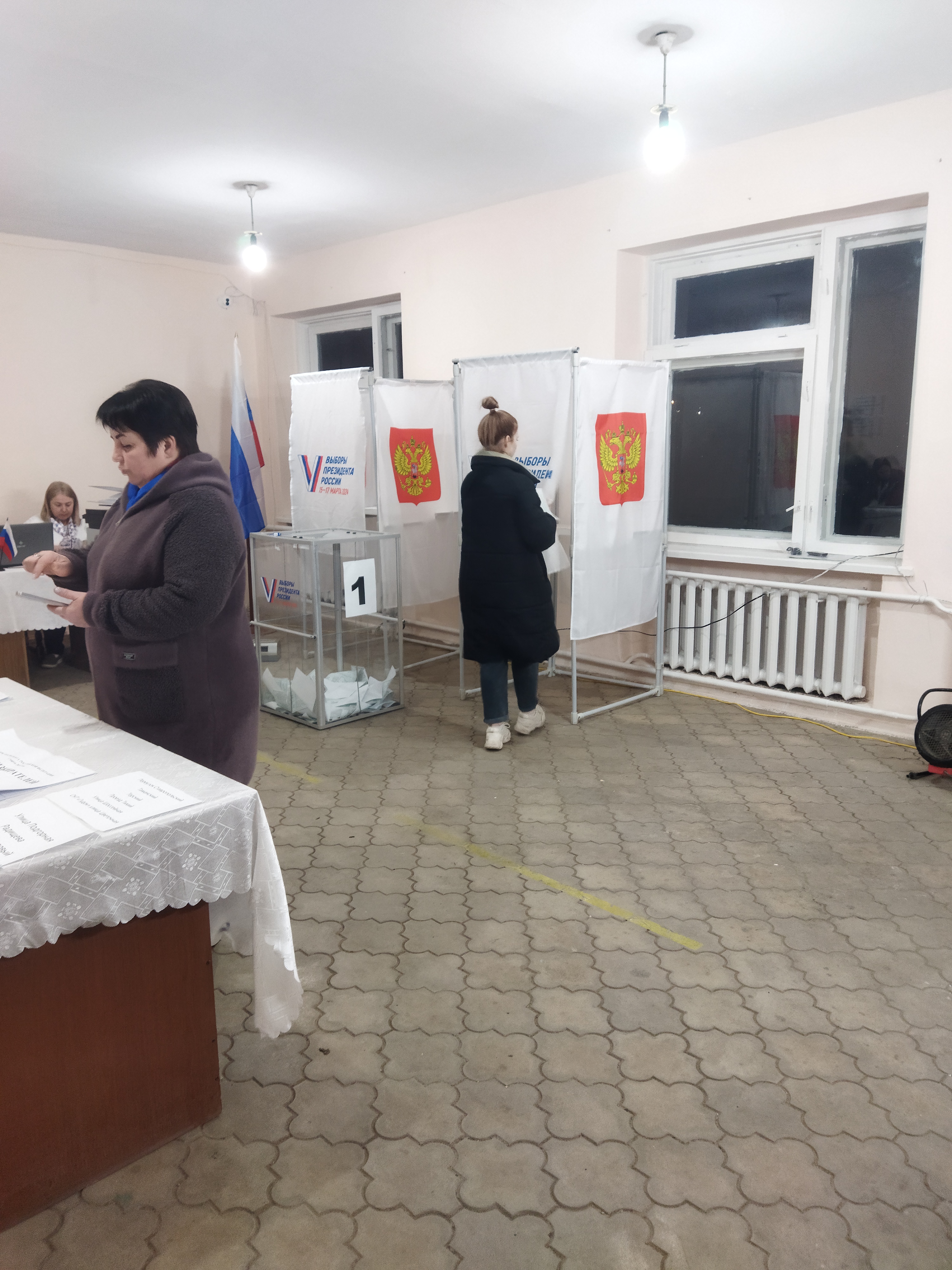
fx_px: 990
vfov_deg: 65.3
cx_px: 476
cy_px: 635
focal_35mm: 27
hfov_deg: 51.4
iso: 384
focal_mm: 4.71
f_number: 1.79
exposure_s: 1/40
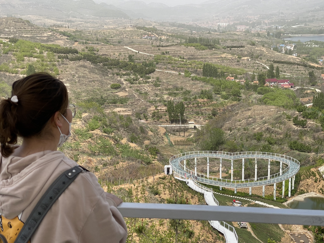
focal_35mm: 64
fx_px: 599
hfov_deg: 30.3
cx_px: 162
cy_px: 122
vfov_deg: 22.9
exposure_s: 1/911
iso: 20
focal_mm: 7.5
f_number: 2.2
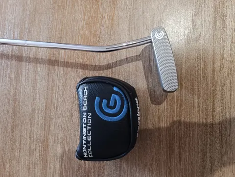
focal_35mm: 23
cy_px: 88
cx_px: 118
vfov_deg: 59.0
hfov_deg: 73.9
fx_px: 156
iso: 1250
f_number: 1.7
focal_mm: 6.11
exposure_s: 1/33.3
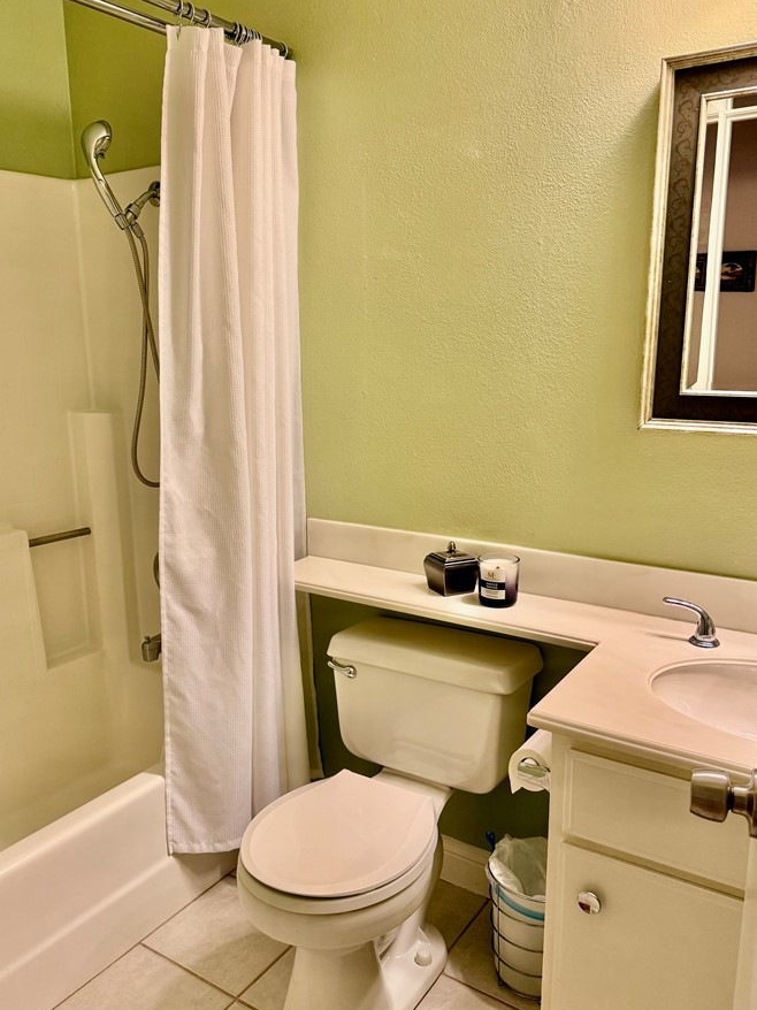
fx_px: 817
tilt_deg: -11.5
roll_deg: +0.5
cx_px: 350
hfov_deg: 49.7
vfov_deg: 63.5
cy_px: 511
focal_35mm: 28
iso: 200
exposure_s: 1/120
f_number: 1.78
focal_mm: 6.76
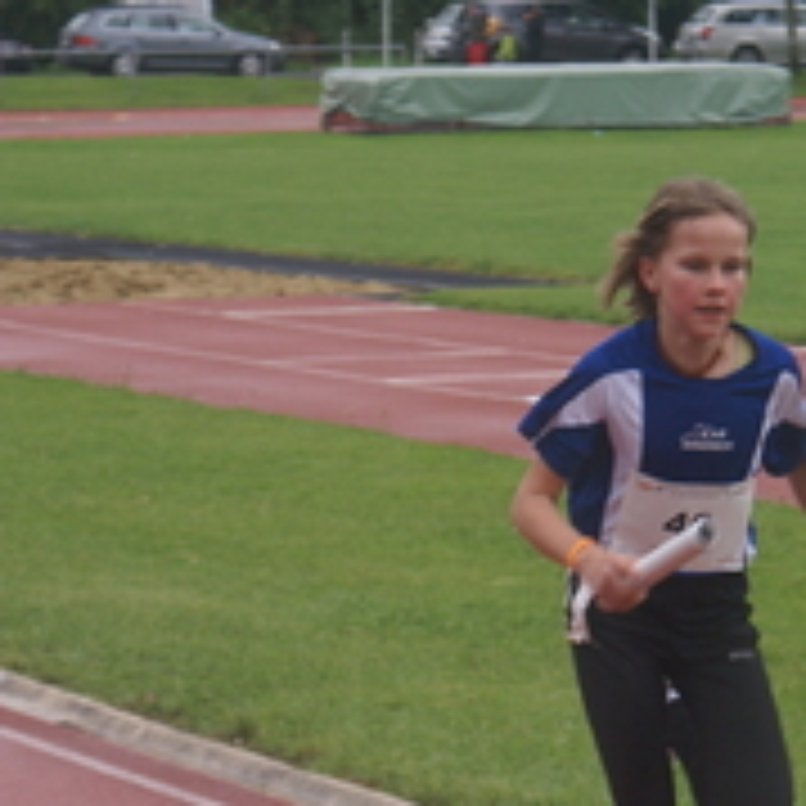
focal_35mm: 270
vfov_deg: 6.5
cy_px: 444
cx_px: 738
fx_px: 7113
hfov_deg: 6.5
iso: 250
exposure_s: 1/250
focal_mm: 70
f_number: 5.6
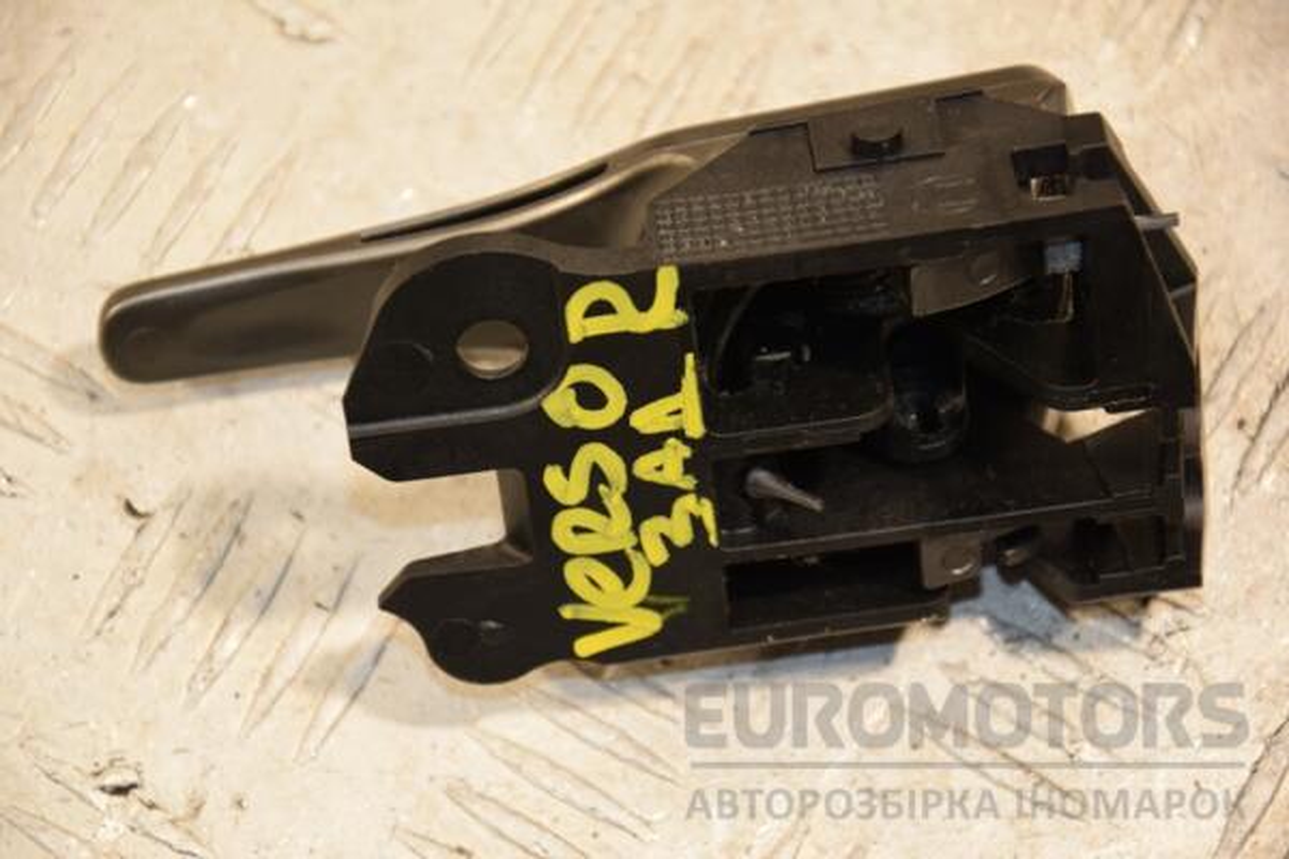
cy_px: 430
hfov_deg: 13.0
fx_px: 5639
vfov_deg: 8.7
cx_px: 644
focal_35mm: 158
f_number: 5.6
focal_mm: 105
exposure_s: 1/125
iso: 800
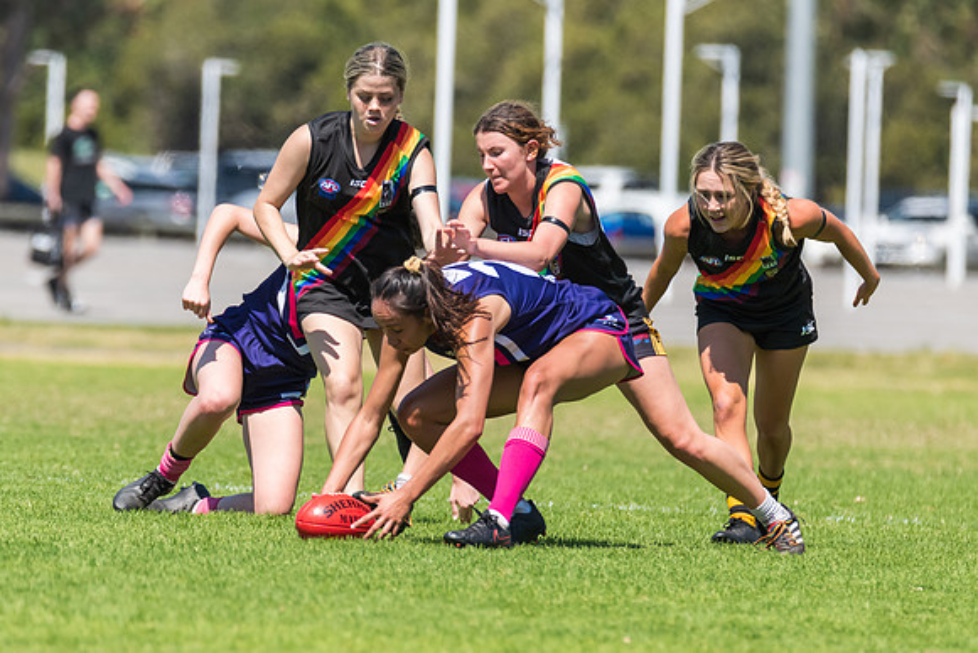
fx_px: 17744
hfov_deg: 3.2
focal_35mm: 653
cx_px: 411
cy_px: 374
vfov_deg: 2.1
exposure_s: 1/2500
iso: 800
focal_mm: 450
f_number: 6.3
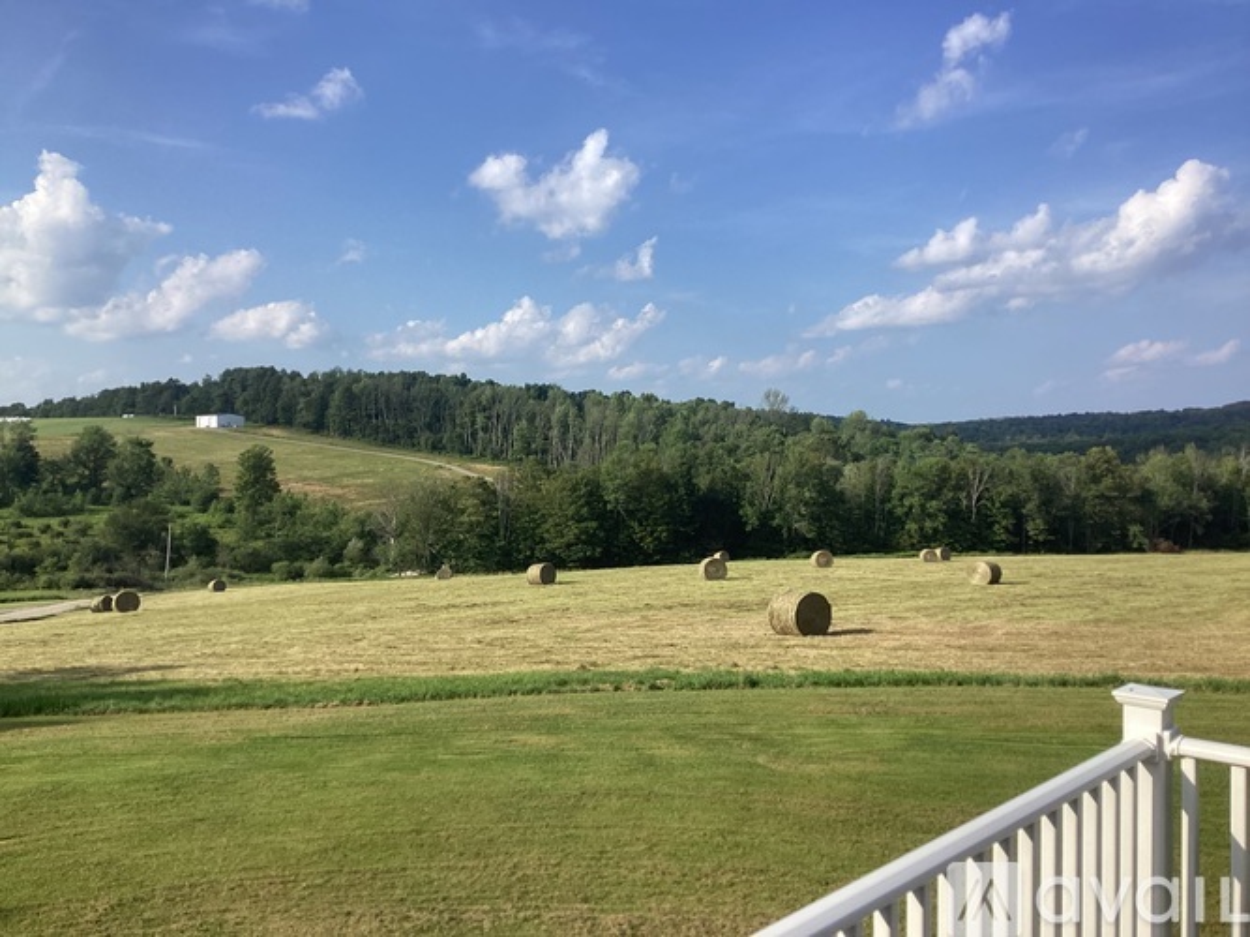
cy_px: 468
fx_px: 1119
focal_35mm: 31
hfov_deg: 58.4
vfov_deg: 45.4
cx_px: 625
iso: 25
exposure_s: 1/1181
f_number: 2.4
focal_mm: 3.3
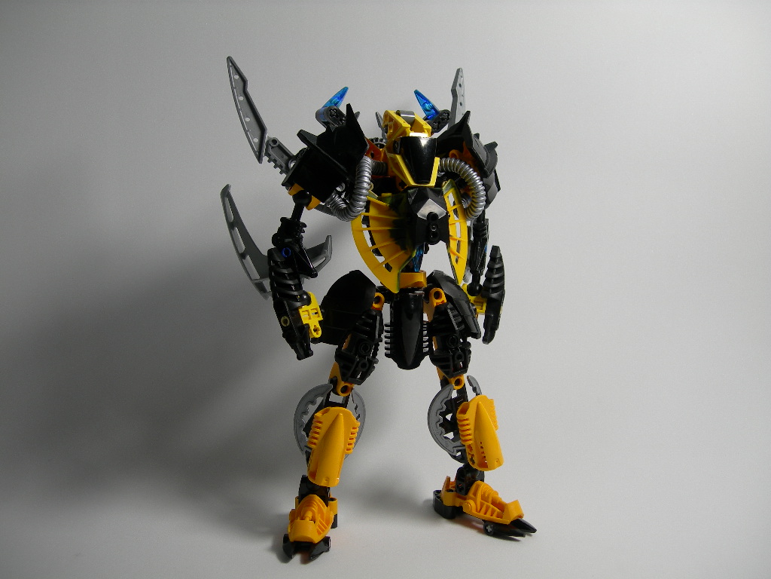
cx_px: 386
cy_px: 290
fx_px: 846
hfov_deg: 49.0
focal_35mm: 38
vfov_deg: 37.7
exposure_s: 1/44.6
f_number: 2.8
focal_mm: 7.8
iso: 50
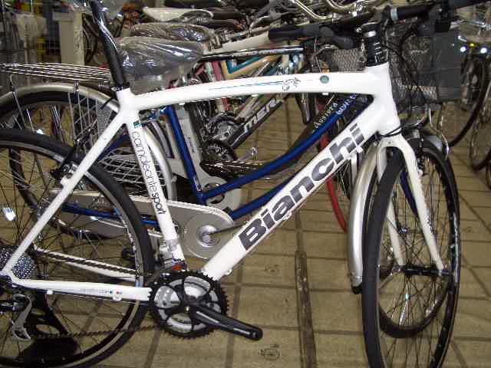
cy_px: 184
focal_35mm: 35
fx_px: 496
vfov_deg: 40.7
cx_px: 246
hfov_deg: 52.6
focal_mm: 5.8
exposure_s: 1/60
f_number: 2.6
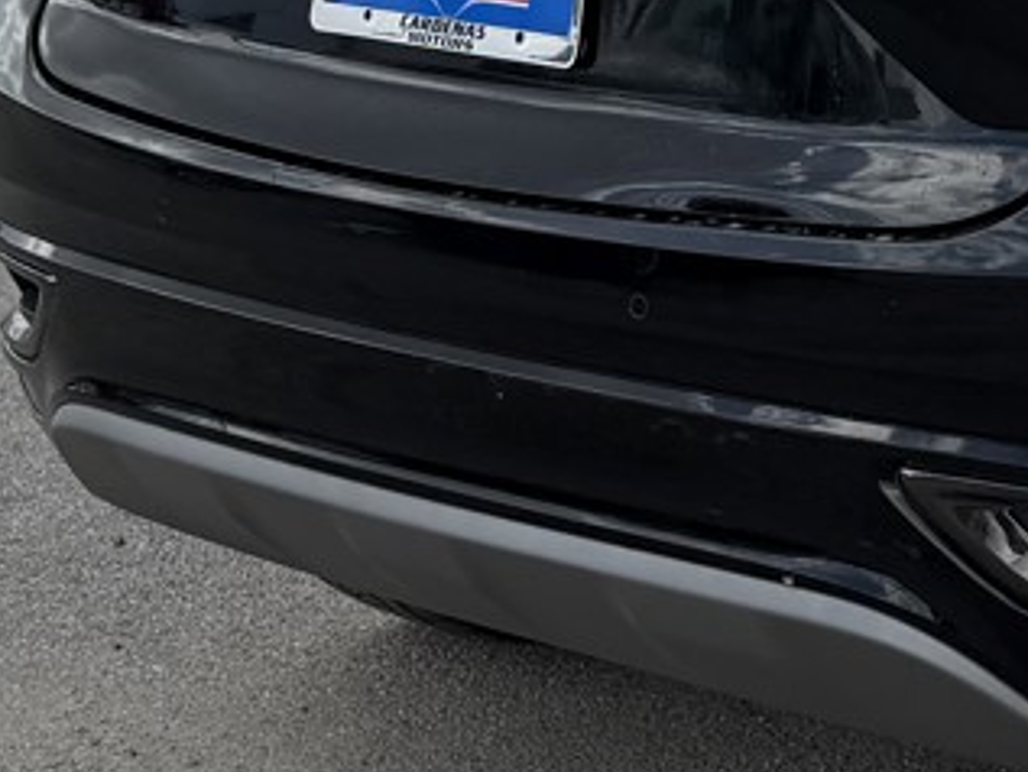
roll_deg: +0.2
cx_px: 1320
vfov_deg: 12.0
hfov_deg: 15.5
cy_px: -172
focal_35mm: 121
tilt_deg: -7.4
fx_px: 3595
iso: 80
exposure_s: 1/4975
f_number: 1.78
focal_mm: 6.76
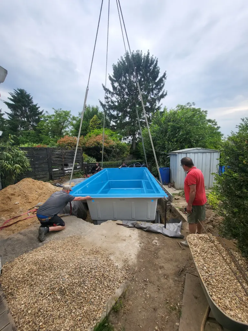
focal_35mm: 13
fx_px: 124
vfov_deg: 106.2
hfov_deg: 89.9
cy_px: 166
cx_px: 124
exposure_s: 1/539
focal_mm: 1.74
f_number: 2.2
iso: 32
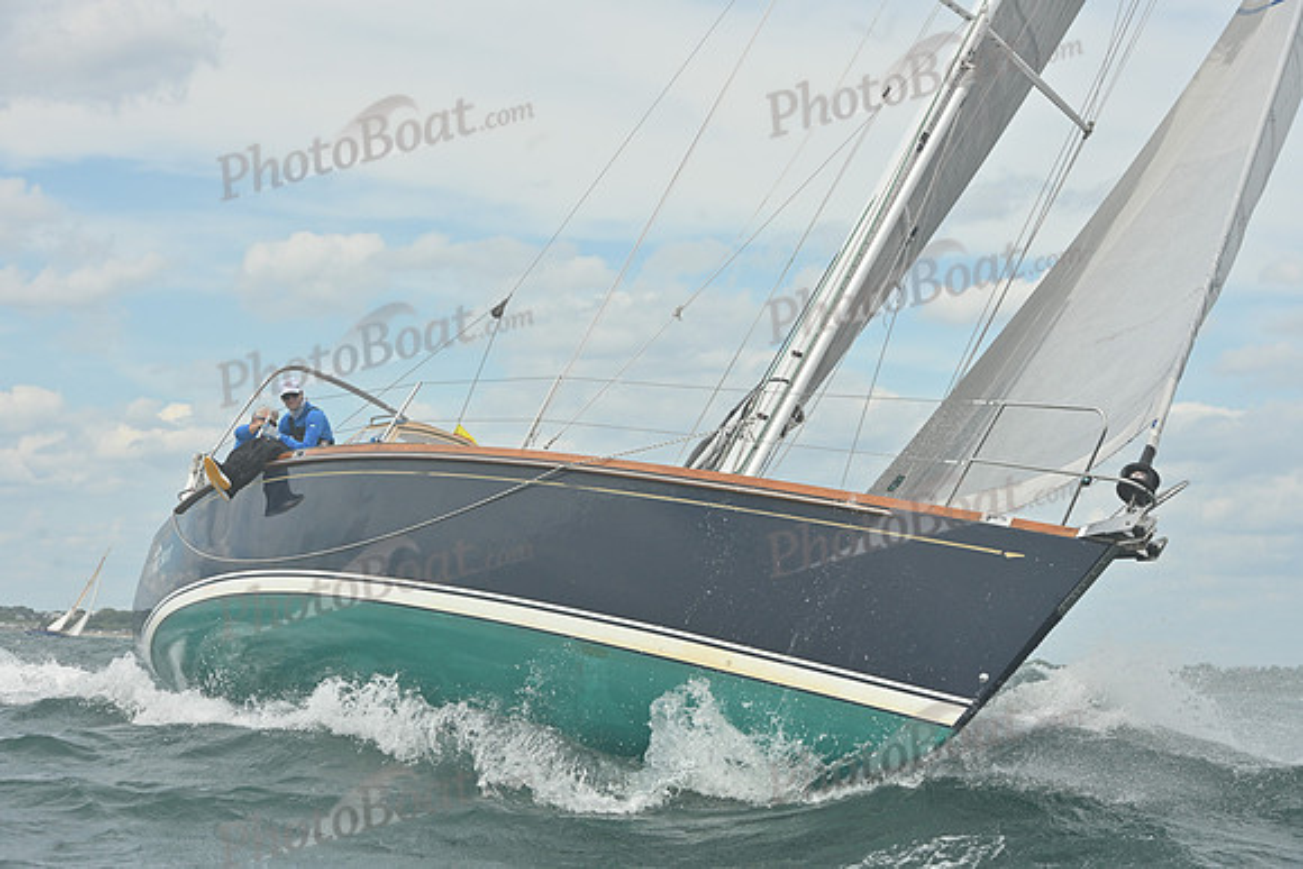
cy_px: 434
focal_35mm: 105
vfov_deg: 13.0
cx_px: 652
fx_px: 3801
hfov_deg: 19.5
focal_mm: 105
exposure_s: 1/1250
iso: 320
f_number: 9
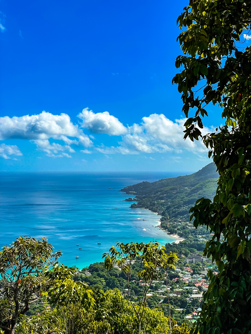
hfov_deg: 28.0
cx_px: 126
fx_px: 503
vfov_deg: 36.8
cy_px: 167
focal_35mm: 52
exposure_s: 1/3000
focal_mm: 6
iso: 25
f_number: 2
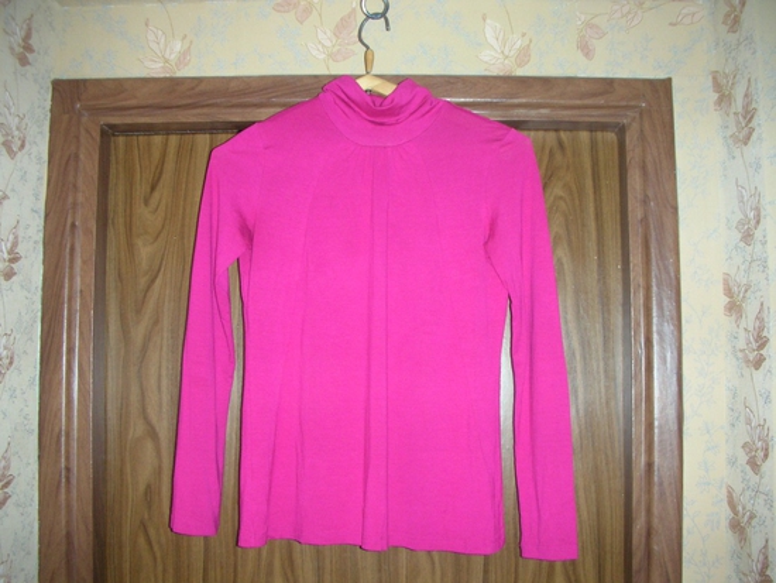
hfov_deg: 52.6
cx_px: 388
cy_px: 292
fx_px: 785
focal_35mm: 35
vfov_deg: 40.7
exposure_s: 1/60.1
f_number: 3
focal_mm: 5.8
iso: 126
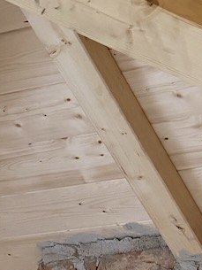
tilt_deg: +19.1
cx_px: 71
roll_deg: -2.5
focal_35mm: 126
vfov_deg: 15.6
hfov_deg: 11.8
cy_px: 198
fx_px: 980
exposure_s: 1/44
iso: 800
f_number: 1.78
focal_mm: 6.76
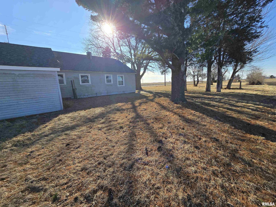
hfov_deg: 106.2
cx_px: 138
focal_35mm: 13
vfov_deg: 89.9
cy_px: 104
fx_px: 104
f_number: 2.2
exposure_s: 1/1672
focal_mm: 2.2
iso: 50
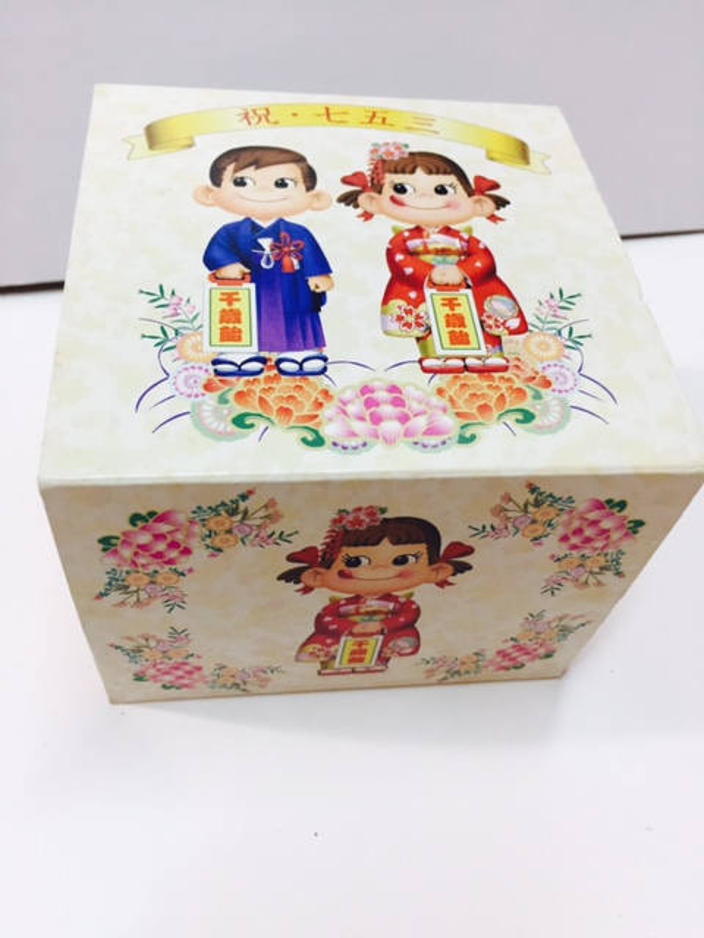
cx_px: 352
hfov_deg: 48.2
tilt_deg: -45.4
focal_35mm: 29
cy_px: 469
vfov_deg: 61.7
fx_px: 786
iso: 40
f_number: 2.2
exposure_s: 1/33
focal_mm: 4.15
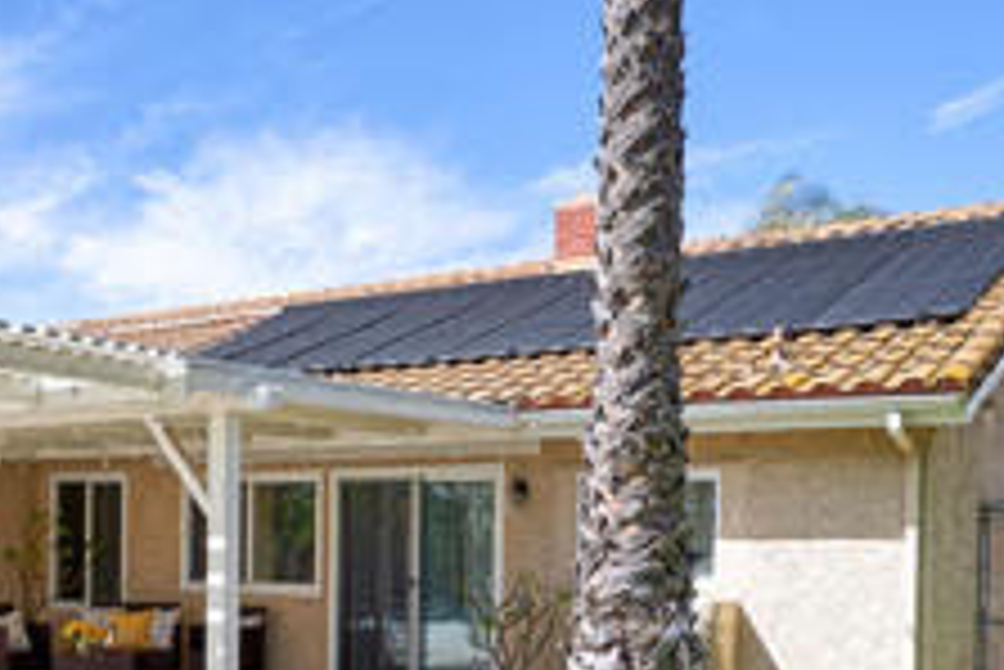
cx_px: 396
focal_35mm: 46
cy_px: 560
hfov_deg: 42.5
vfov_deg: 28.5
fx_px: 1284
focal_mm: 16
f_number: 9
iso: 100
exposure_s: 1/320
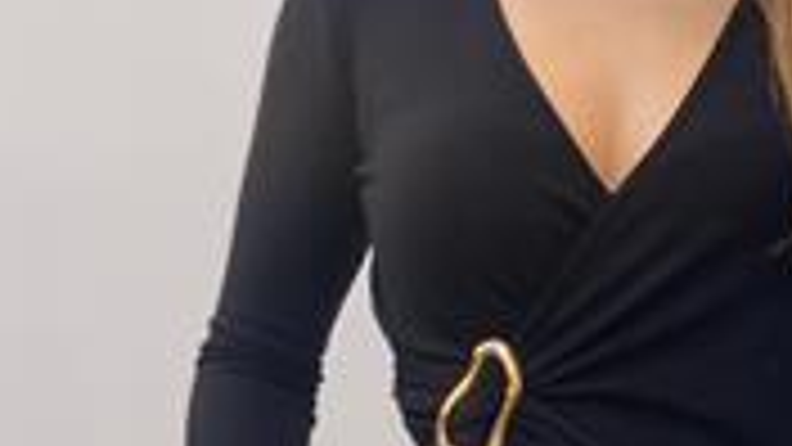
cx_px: 648
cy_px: 124
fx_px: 2793
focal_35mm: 133
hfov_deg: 16.0
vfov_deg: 9.1
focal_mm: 6
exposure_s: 1/100
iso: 100
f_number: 2
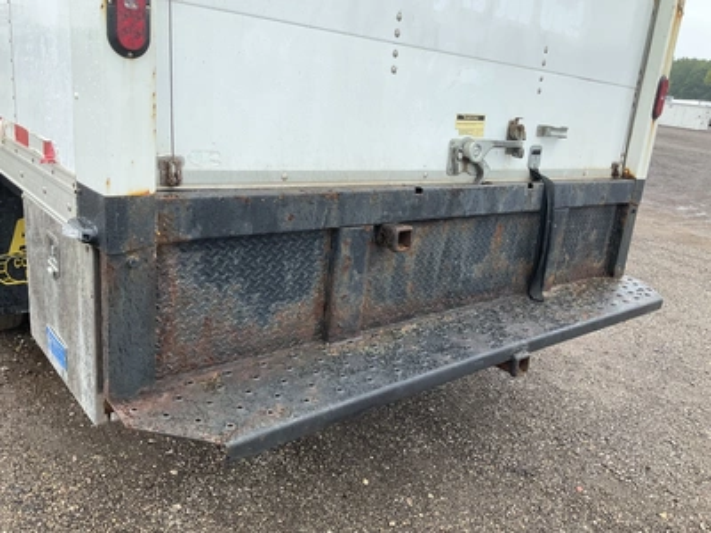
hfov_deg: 61.7
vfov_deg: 48.2
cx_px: 356
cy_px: 266
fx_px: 596
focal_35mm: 29
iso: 25
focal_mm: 3
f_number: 1.8
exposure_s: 1/353
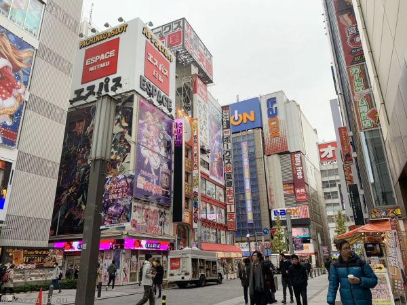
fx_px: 306
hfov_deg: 67.3
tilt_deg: +19.3
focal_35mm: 26
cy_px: 152
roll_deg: +1.7
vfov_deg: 53.1
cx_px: 204
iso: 25
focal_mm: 4.25
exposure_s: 1/171
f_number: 1.8
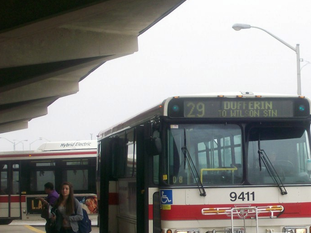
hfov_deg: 15.1
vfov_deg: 11.4
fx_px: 1168
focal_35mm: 130
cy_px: 165
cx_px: 230
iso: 80
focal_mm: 14.3
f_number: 4.3
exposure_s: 1/208
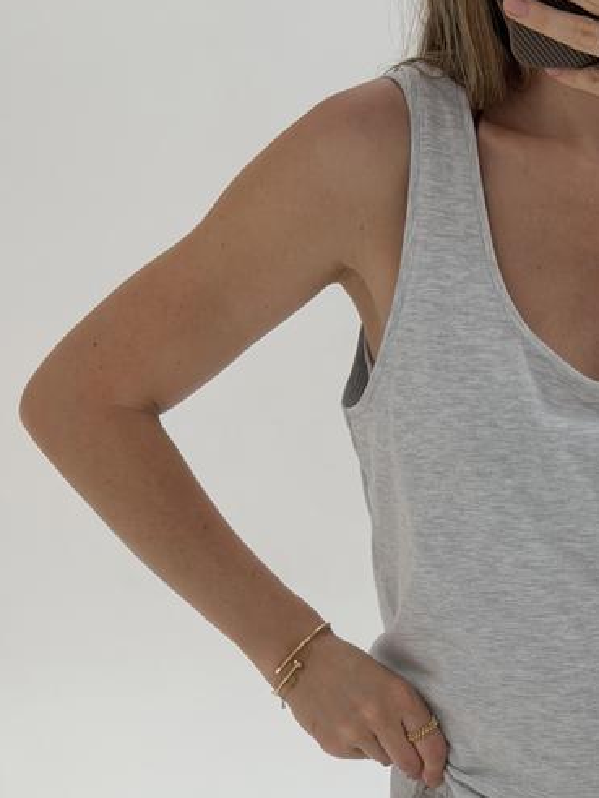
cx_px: 609
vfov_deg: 19.3
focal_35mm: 100
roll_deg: +1.7
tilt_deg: -27.5
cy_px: 710
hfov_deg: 14.5
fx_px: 2307
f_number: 1.78
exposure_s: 1/587
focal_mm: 6.76
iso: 64
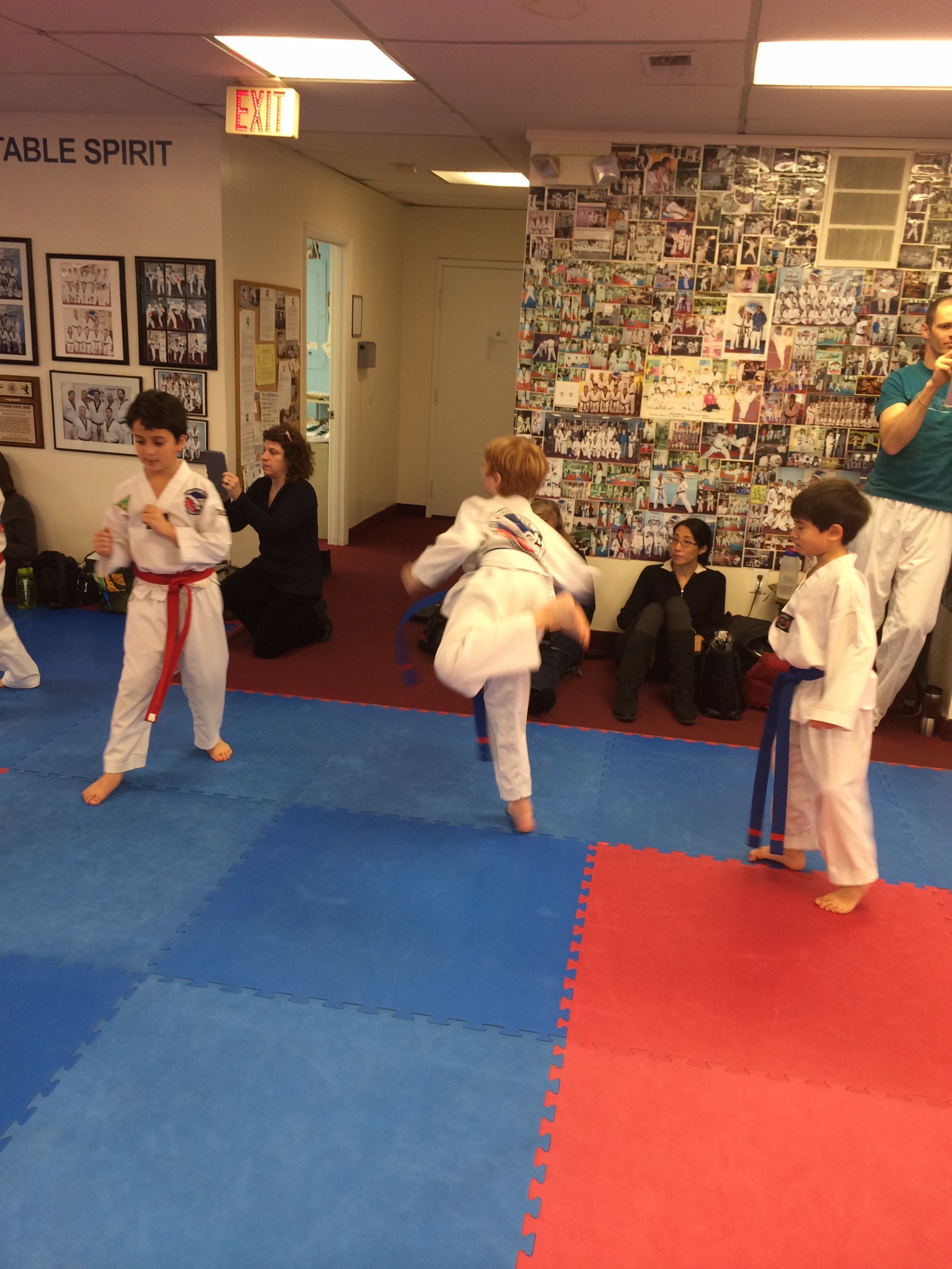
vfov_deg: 60.0
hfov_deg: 46.8
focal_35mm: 30
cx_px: 476
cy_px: 634
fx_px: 1100
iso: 64
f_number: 2.2
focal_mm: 4.12
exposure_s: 1/30
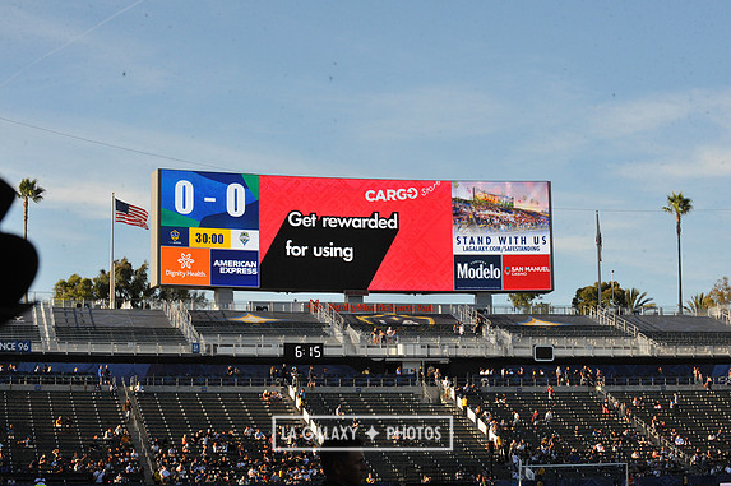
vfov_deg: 16.8
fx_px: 1643
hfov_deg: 25.1
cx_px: 362
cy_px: 241
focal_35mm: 81
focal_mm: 80
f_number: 16
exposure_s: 1/1000
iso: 1600
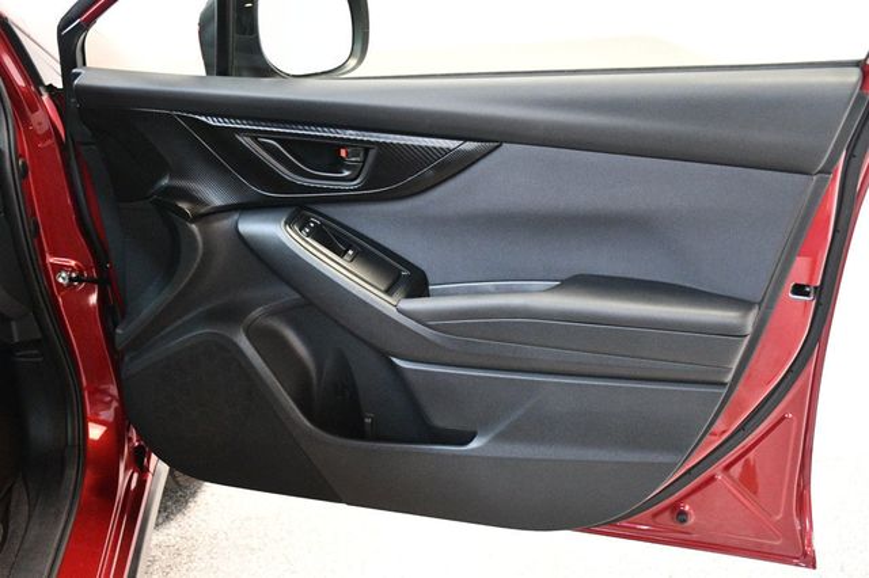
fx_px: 869
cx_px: 434
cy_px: 289
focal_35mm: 36
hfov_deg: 53.2
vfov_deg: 36.8
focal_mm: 24
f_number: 3.8
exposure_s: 1/60
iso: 6400
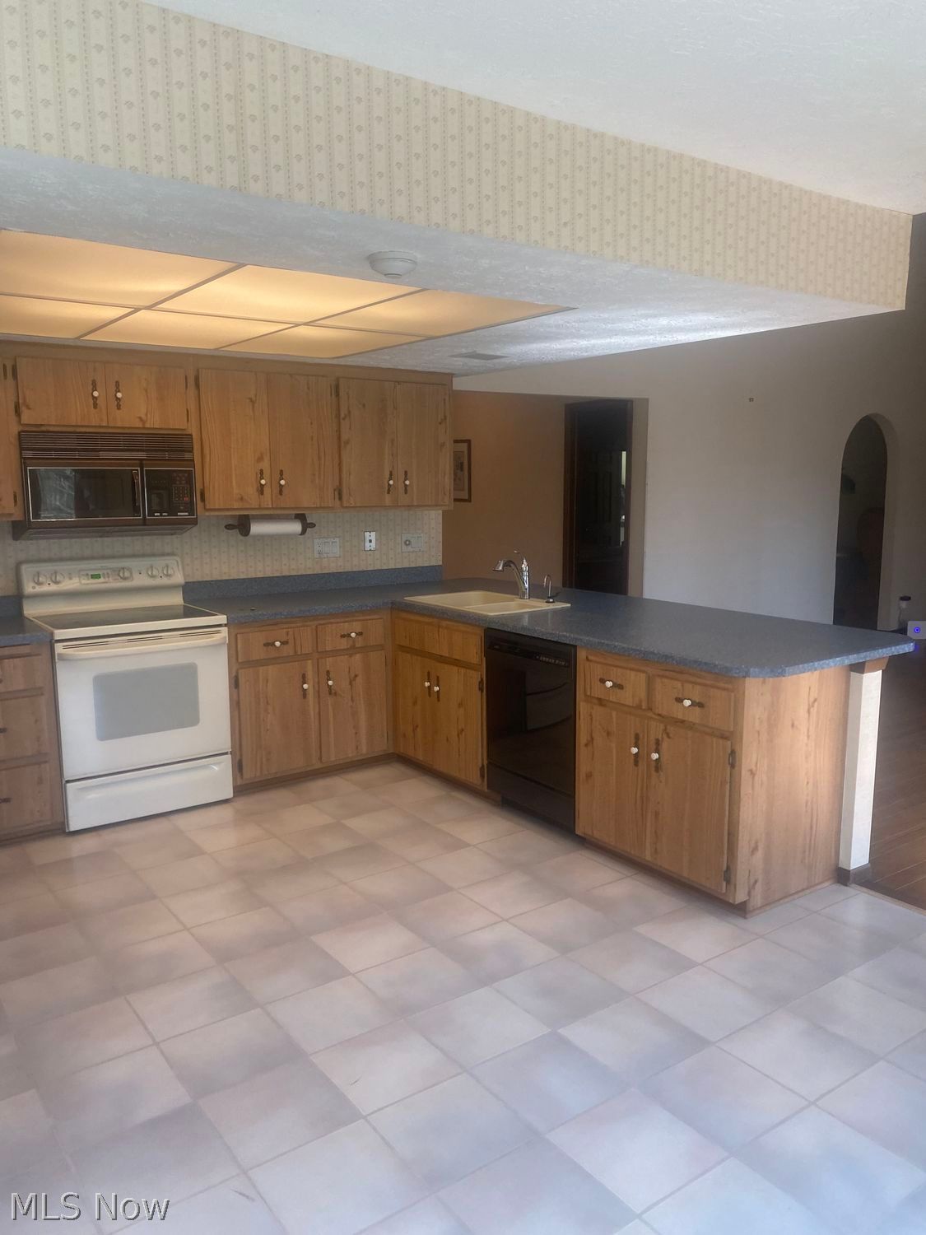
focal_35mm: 26
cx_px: 463
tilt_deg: -6.7
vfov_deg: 67.3
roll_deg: +0.9
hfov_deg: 53.1
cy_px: 618
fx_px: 927
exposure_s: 1/120
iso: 125
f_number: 1.8
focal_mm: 4.25
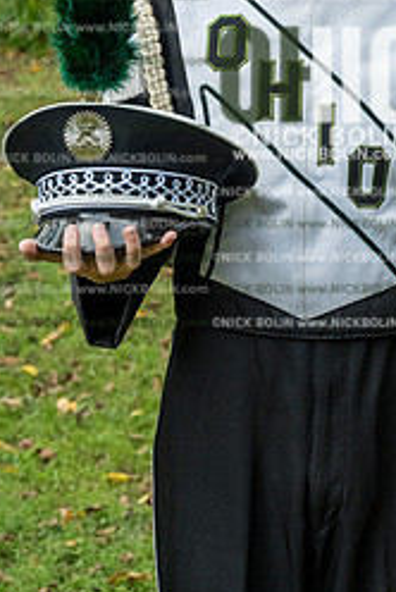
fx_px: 1579
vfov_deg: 20.9
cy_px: 93
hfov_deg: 14.2
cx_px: 320
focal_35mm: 96
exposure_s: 1/640
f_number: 5.6
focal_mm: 53
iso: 1000
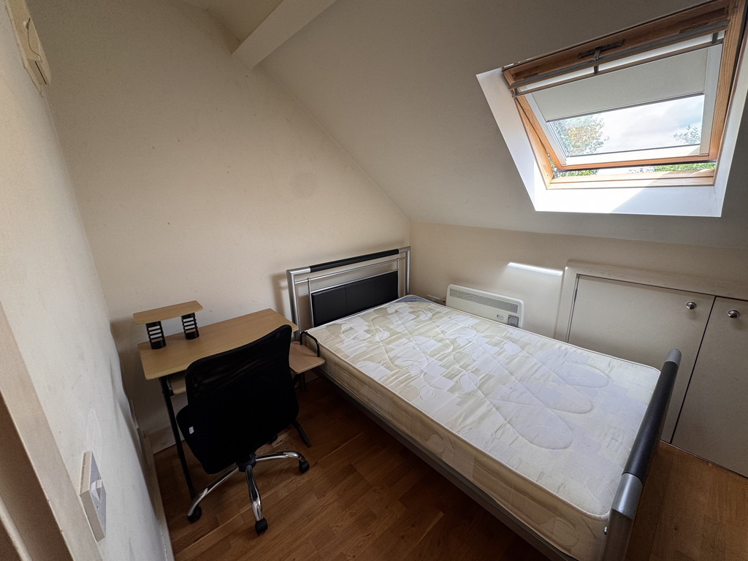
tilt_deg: -15.1
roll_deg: +1.3
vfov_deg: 85.7
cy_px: 280
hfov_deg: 102.1
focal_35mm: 14
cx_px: 374
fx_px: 303
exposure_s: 1/100
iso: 64
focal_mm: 2.22
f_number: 2.2
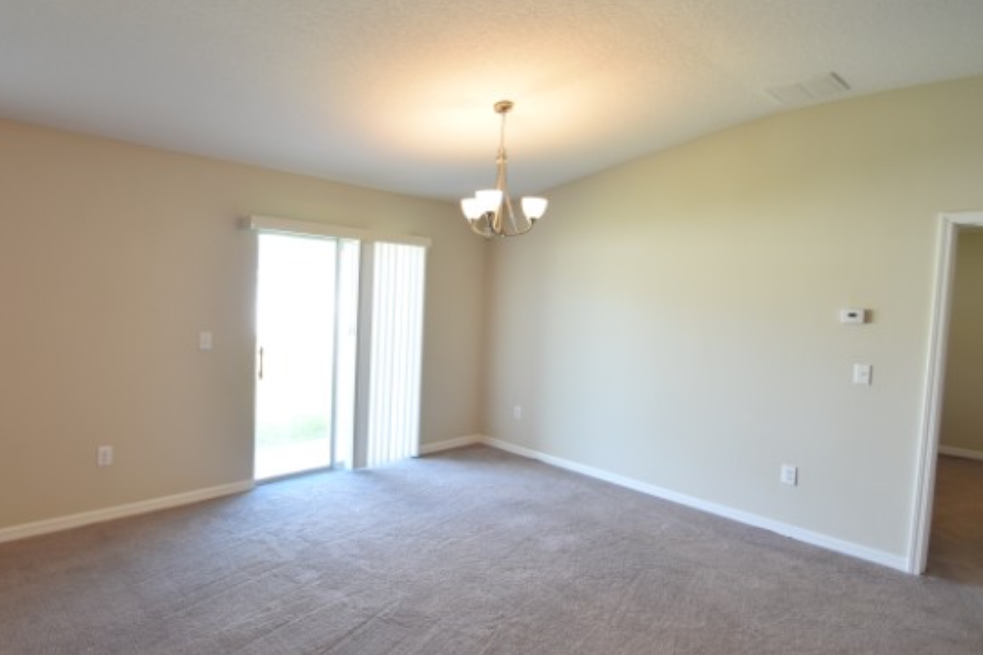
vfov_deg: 61.9
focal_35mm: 20
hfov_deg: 83.8
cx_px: 450
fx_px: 546
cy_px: 322
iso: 400
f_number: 4
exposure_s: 1/60
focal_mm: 10
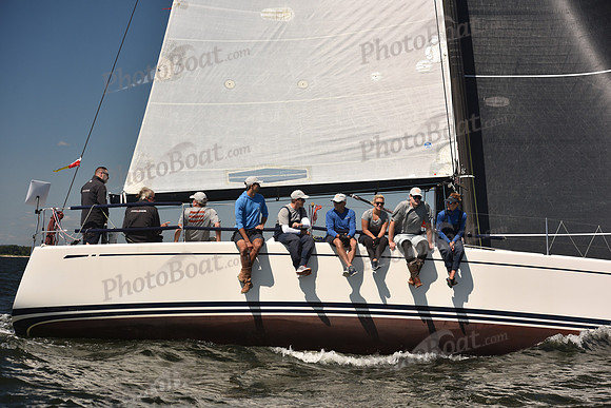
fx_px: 1324
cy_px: 204
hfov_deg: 26.0
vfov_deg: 17.5
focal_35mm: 78
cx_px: 306
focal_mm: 78
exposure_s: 1/1000
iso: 250
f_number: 5.6
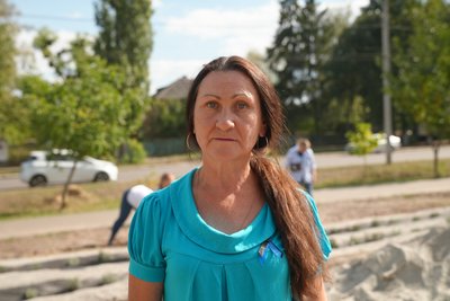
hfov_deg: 44.5
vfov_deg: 30.5
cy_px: 150
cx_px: 225
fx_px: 550
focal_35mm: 44
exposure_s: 1/160
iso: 320
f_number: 4
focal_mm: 44
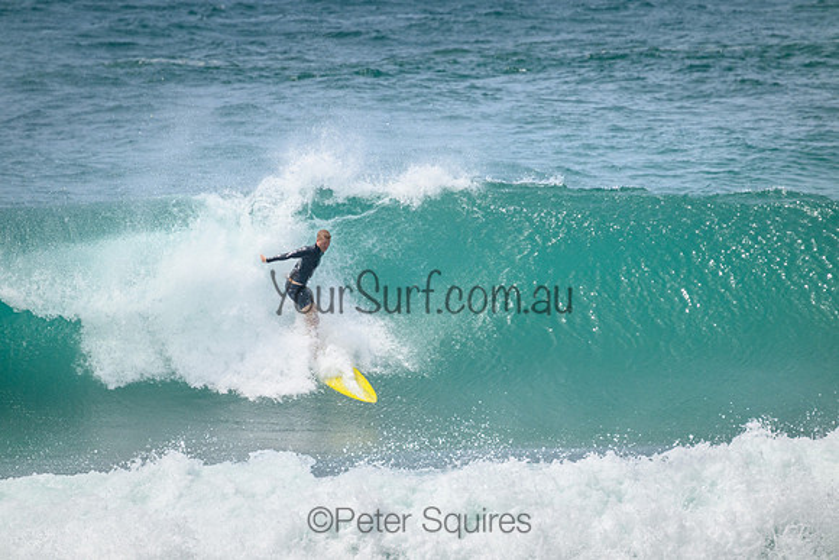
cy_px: 280
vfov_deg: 1.7
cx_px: 420
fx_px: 18648
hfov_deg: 2.6
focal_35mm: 800
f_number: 11
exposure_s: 1/2000
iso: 900
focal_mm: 800
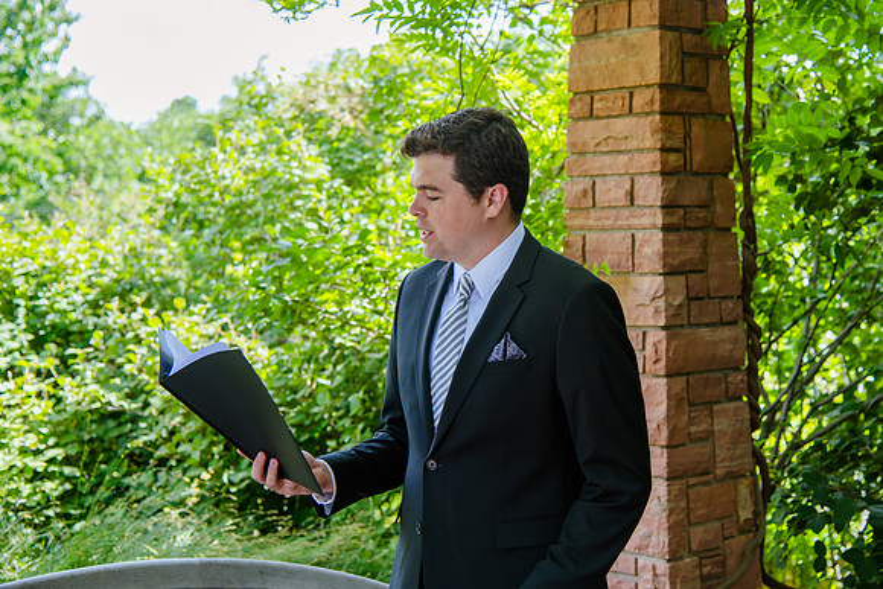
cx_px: 499
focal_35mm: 63
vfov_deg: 21.4
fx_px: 1557
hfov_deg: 31.6
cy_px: 256
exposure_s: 1/200
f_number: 4
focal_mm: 55
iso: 200
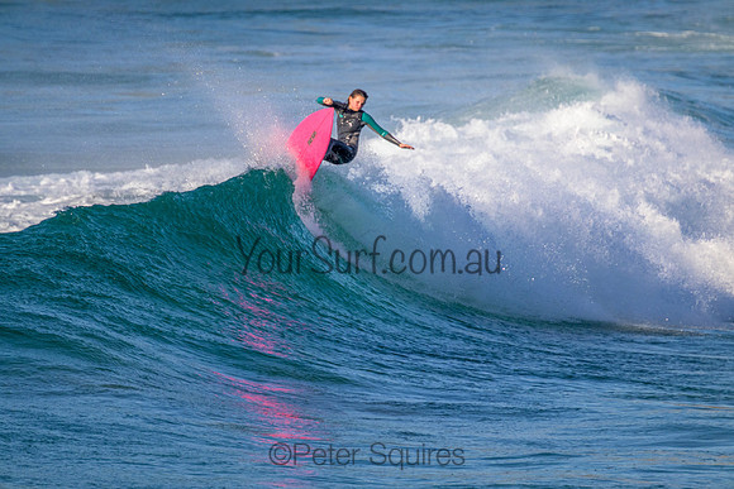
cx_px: 367
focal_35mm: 800
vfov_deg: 1.7
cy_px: 244
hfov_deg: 2.6
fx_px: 16314
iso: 1600
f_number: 11
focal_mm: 800
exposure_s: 1/2000
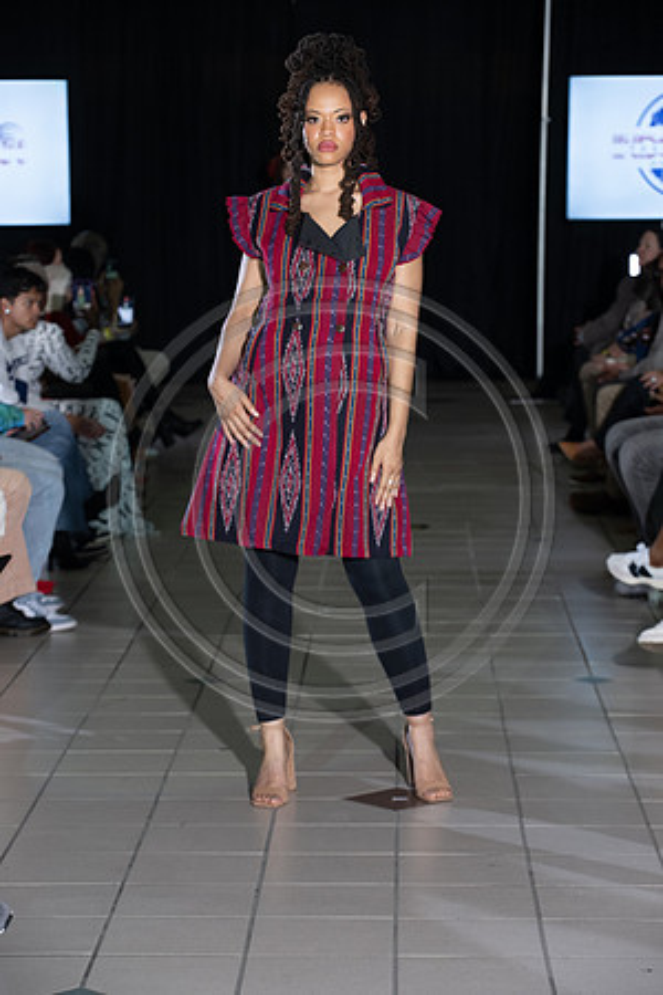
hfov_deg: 13.0
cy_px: 498
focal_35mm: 105
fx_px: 2900
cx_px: 332
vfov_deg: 19.5
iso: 1250
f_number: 5.6
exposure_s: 1/160
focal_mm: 105
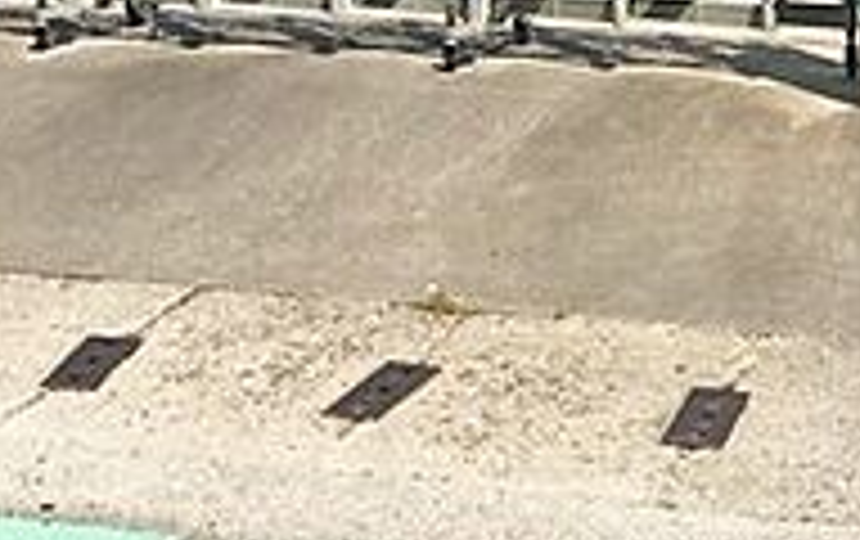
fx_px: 2183
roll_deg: -2.6
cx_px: 680
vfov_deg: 12.8
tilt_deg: +1.7
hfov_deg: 22.0
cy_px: -432
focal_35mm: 93
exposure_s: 1/4000
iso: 20
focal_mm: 3.99
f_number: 1.8
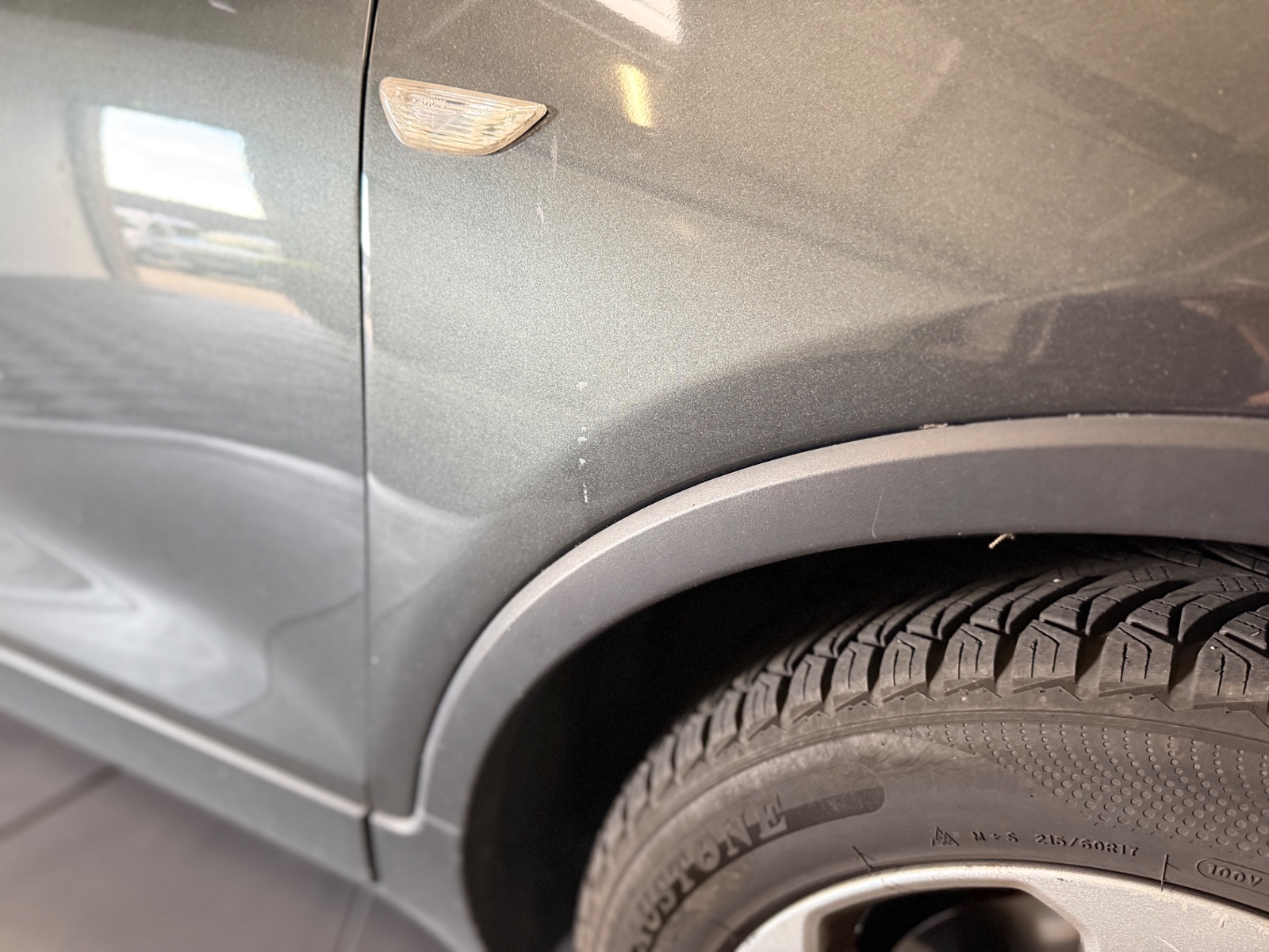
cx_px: 634
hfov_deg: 71.6
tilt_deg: -22.1
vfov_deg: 56.8
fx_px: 880
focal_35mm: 24
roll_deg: -0.6
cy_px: 476
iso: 400
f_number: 1.78
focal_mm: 6.76
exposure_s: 1/50
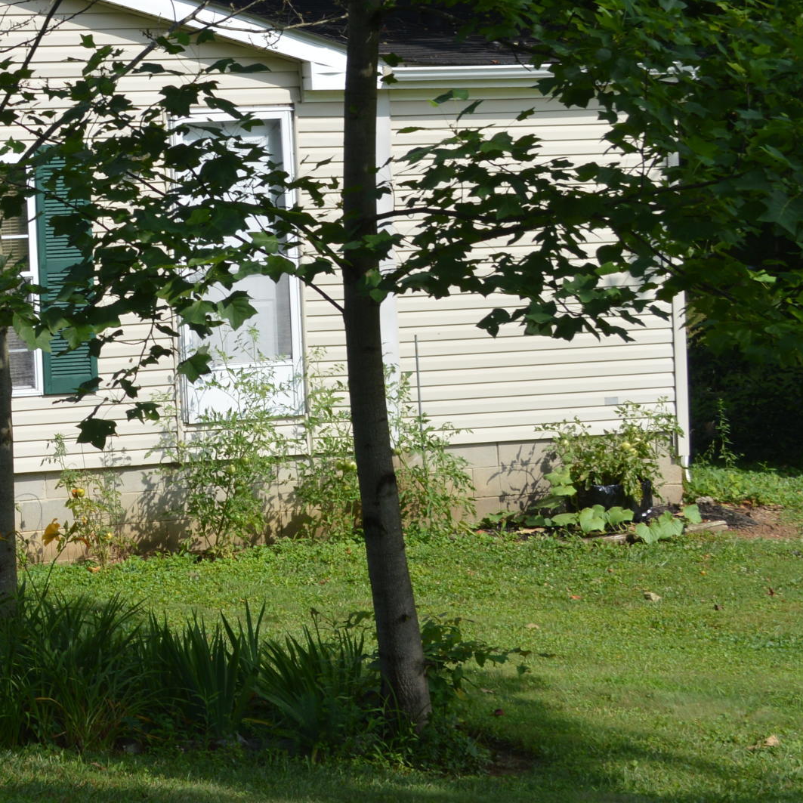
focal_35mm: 104
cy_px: 299
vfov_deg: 16.7
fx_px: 2735
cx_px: -196
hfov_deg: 16.0
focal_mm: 29
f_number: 8
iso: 100
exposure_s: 1/250
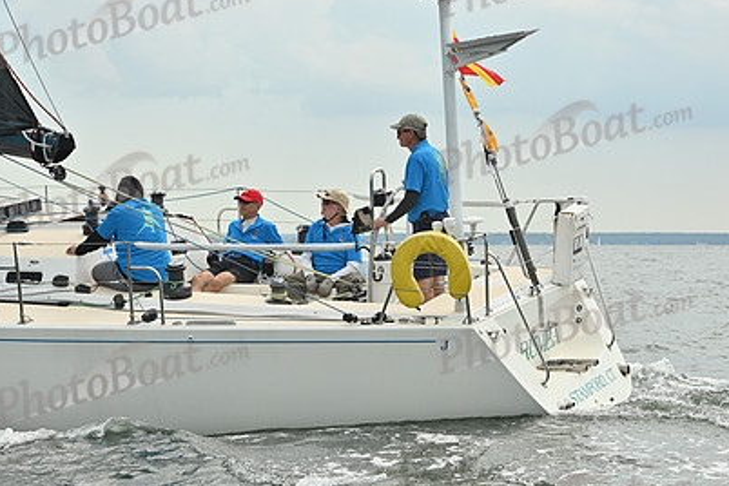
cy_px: 258
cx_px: 345
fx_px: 2045
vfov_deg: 13.6
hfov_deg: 20.2
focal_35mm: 101
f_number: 7.1
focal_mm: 70
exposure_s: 1/1600
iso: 320
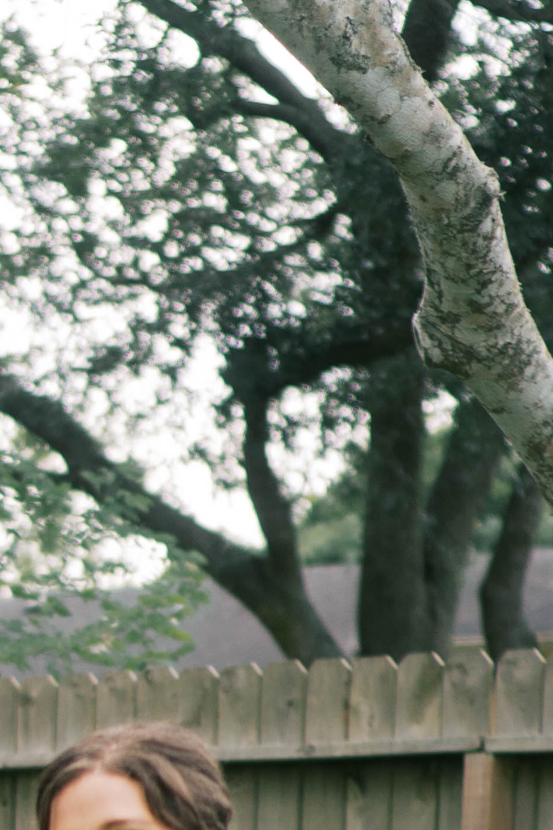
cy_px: 1126
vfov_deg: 13.2
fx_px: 3431
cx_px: -54
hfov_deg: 9.1
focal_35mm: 149
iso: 160
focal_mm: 35
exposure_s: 1/3200
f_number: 1.4
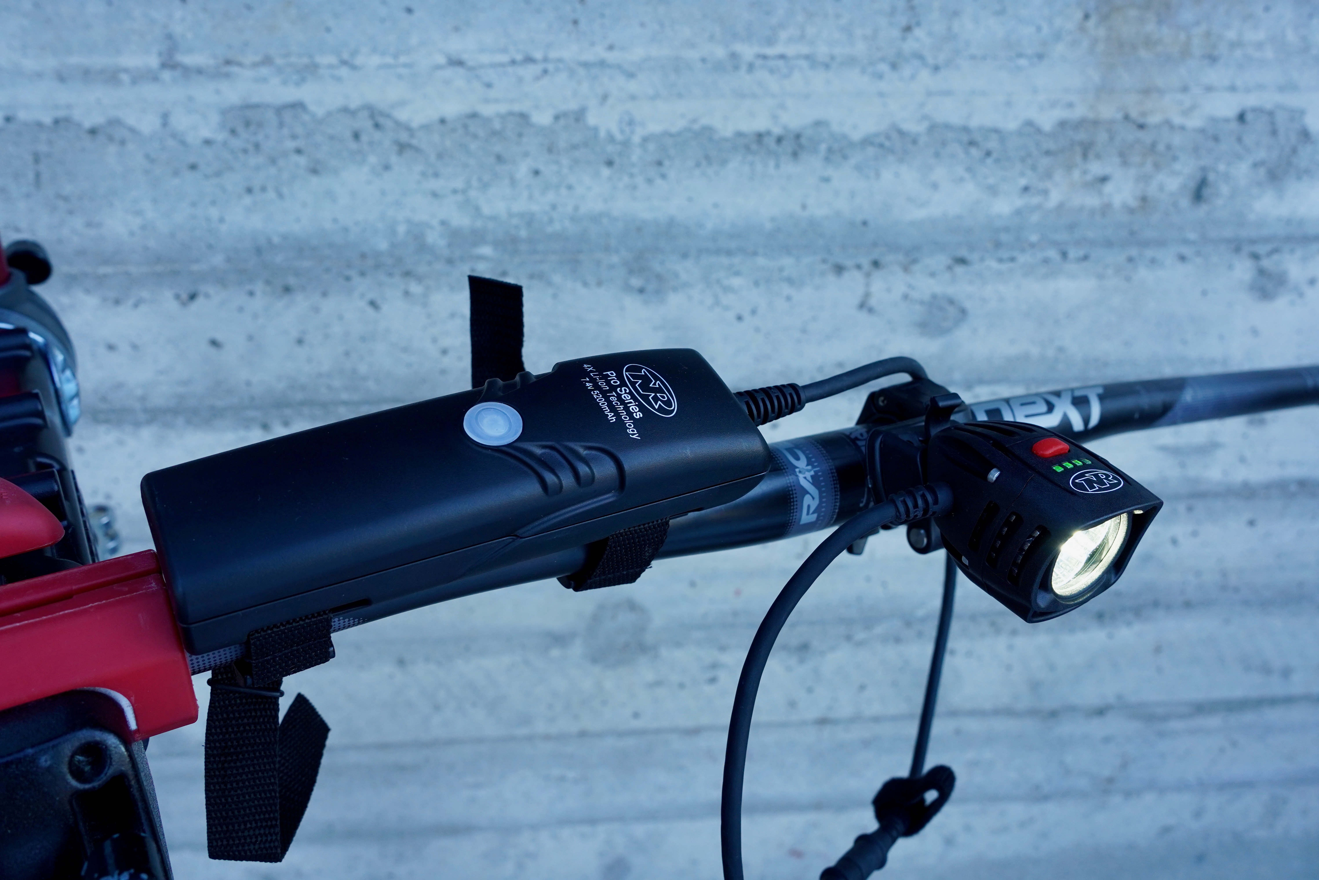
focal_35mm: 32
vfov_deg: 41.1
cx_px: 660
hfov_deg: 58.7
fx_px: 1172
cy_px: 440
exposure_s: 1/100
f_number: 9
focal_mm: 32
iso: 800
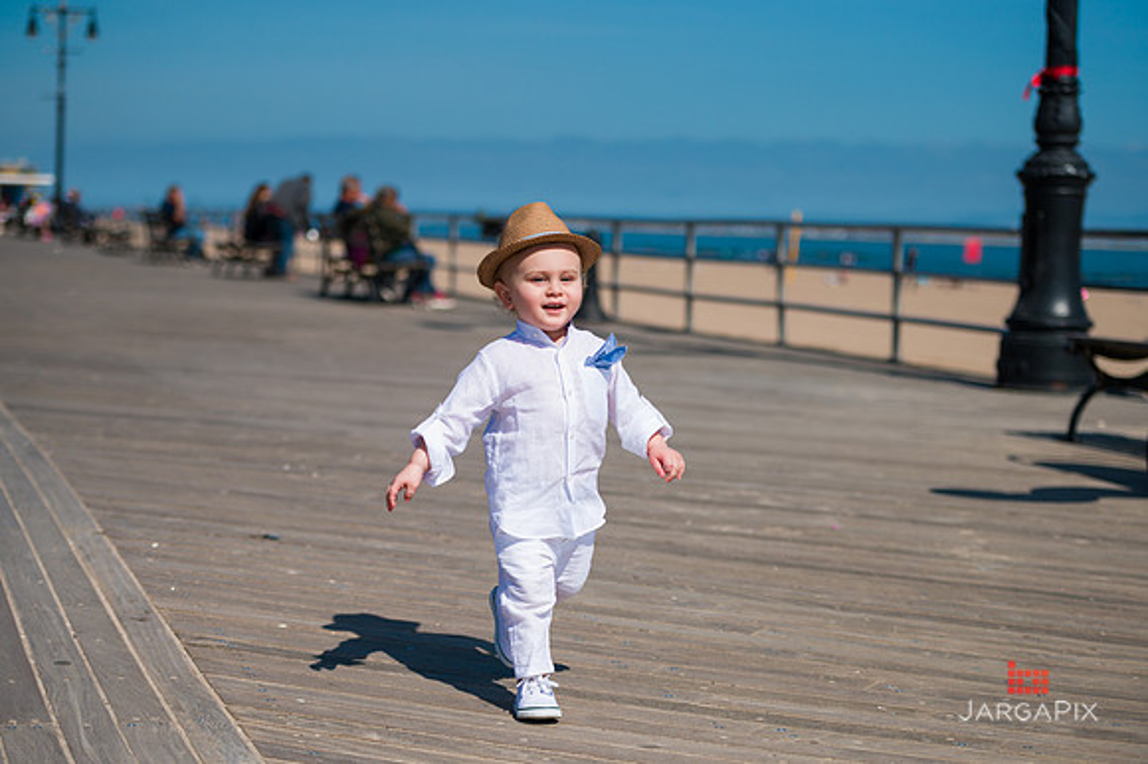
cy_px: 382
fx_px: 2231
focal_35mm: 70
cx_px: 574
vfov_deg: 19.4
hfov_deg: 28.9
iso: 200
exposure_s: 1/8000
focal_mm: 70
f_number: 3.2
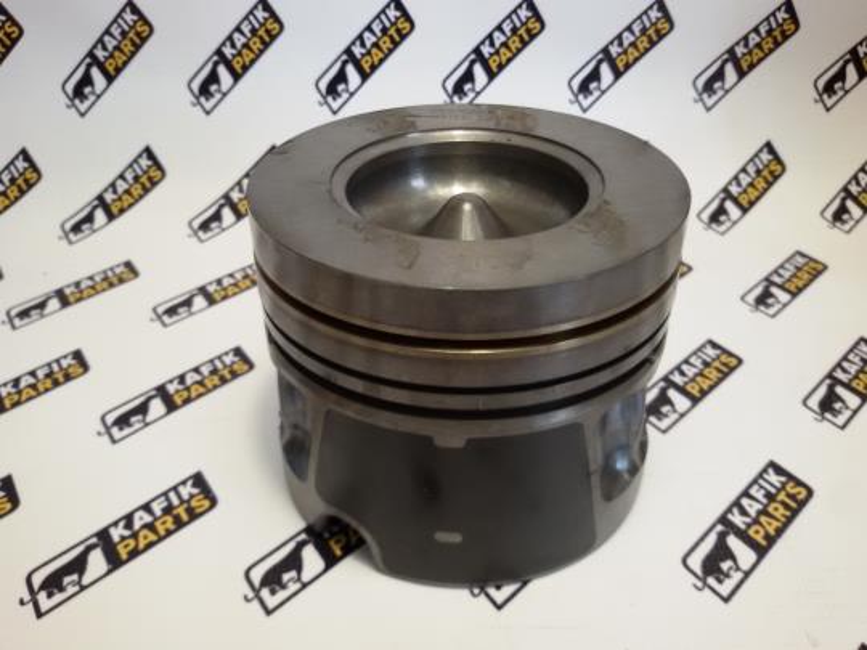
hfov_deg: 58.4
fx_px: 776
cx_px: 434
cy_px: 325
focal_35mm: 31
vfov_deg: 45.4
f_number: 2.4
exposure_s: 1/30
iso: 64
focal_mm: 2.93
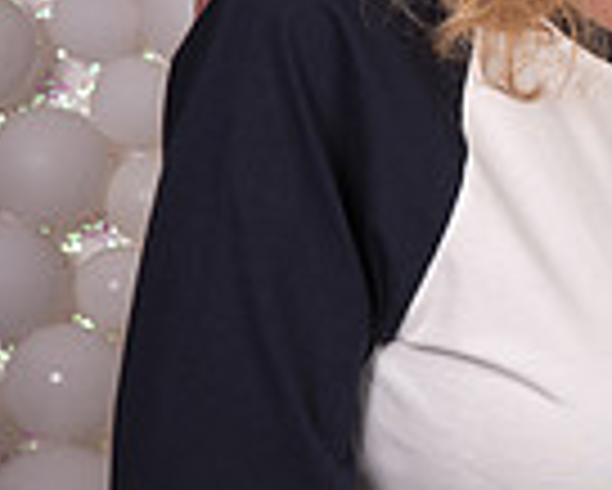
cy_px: -2
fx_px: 6163
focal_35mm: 340
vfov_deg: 4.6
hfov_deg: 5.6
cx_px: 1089
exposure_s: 1/200
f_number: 14
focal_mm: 85
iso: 50
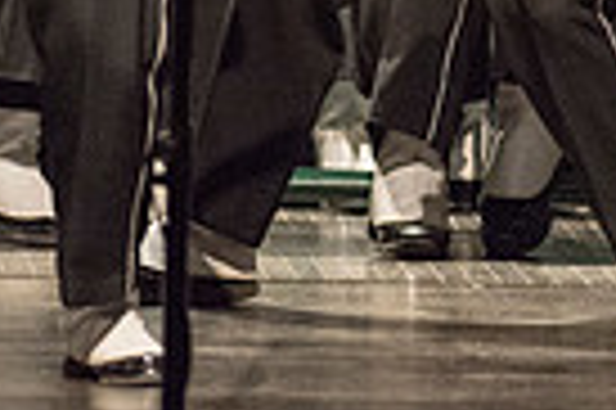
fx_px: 21688
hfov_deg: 1.6
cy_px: -331
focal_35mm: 1269
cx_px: 872
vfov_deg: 1.1
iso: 4000
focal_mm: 300
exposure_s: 1/500
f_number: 2.8
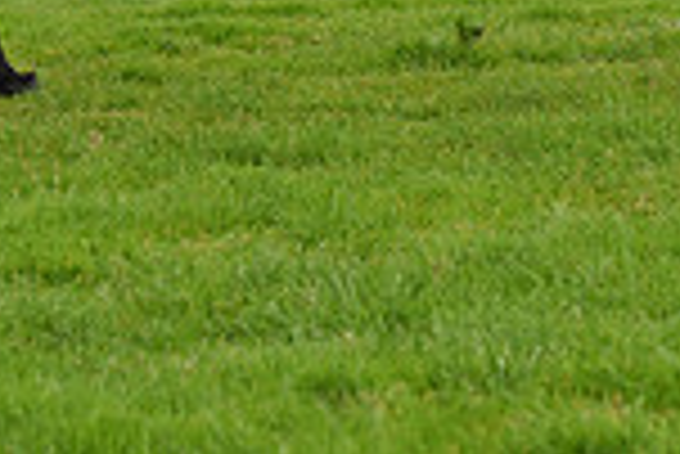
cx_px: 153
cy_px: -411
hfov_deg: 7.6
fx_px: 5086
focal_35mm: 269
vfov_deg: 5.0
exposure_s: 1/1600
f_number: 5.6
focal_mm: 70
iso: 1000
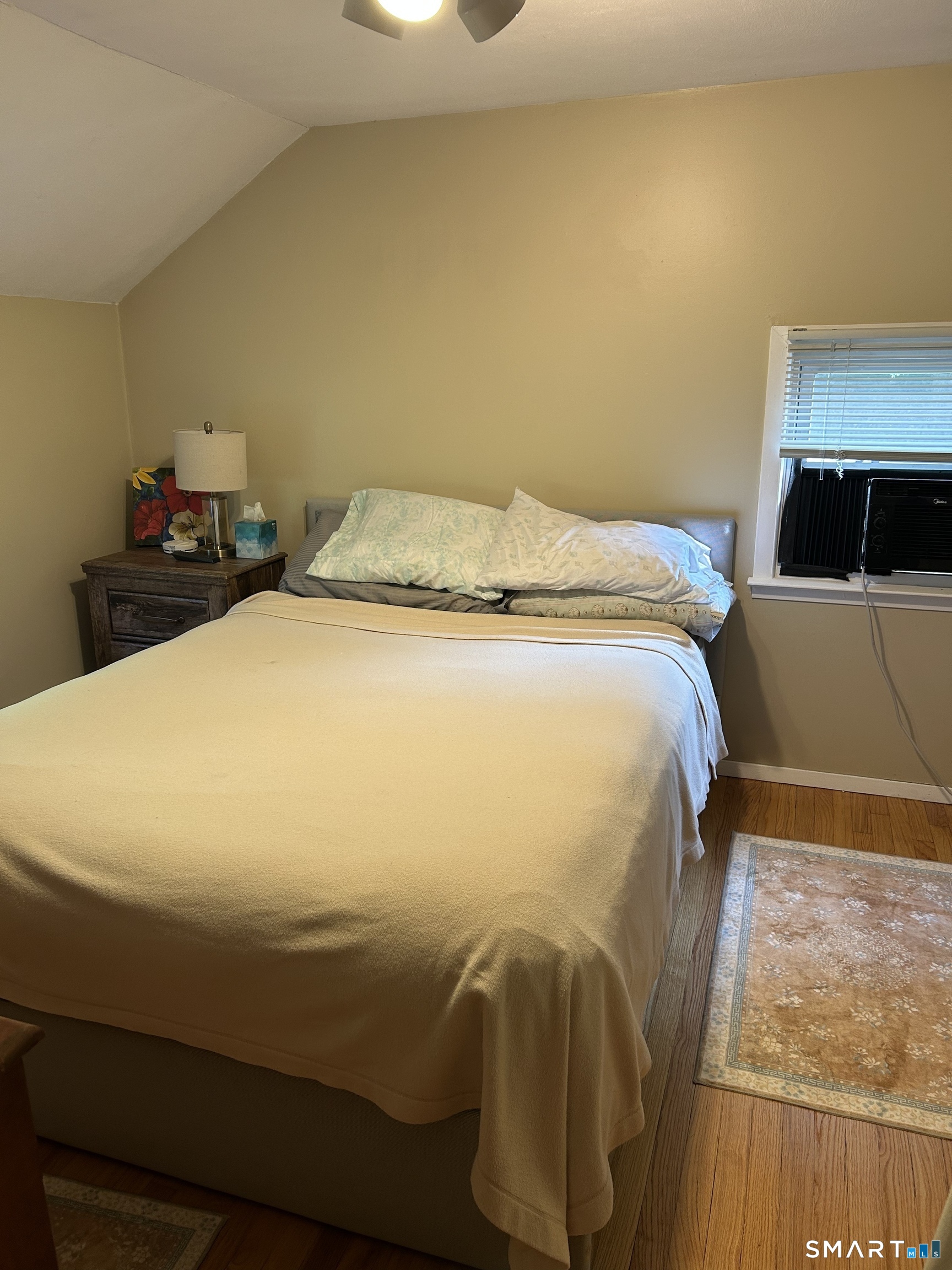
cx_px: 476
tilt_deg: -17.8
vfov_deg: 67.3
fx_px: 953
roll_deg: -0.8
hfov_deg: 53.1
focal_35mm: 26
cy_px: 635
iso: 100
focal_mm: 5.7
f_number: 1.5
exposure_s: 1/60
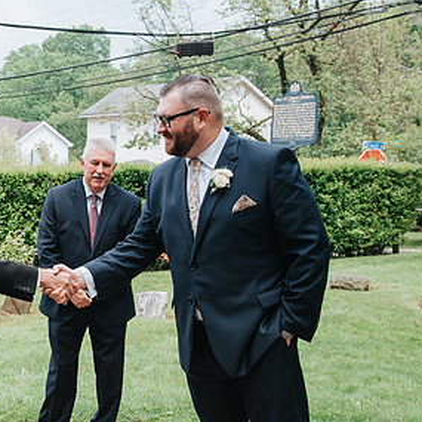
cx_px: 12
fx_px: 993
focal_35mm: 72
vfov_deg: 24.0
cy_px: 243
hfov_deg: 23.1
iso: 200
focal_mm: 38
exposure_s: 1/250
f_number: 8
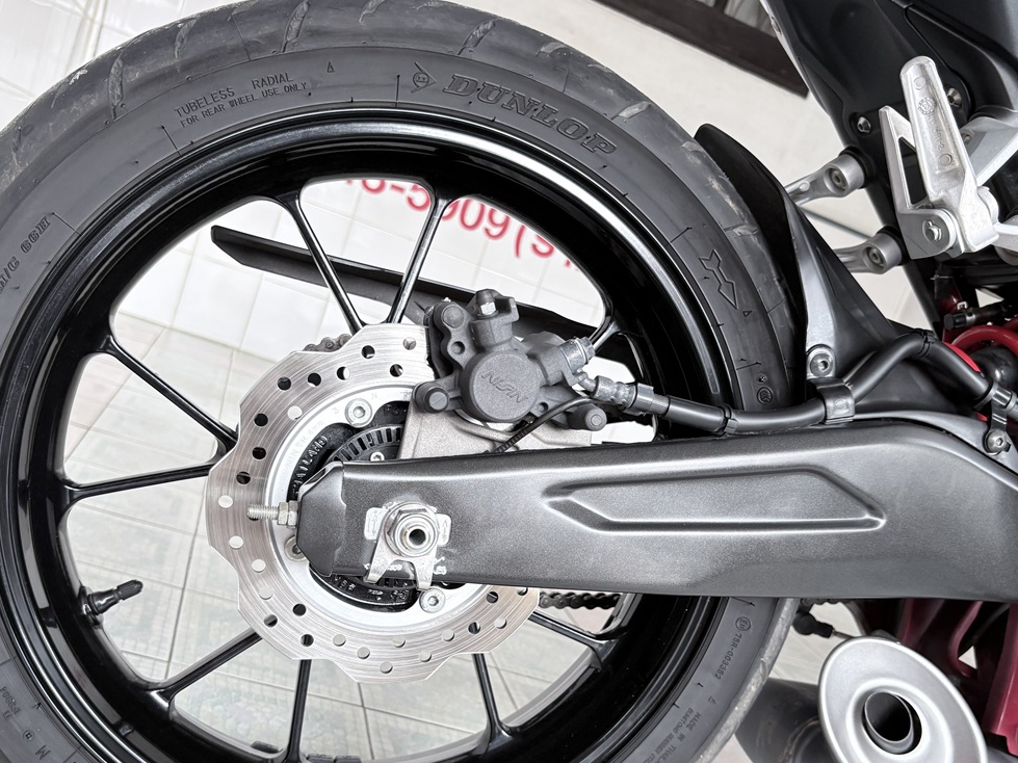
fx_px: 1000
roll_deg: -19.8
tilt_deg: -9.4
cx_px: 492
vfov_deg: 41.5
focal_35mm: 34
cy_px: 479
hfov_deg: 54.0
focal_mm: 5.96
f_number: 1.6
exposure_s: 1/66
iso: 125
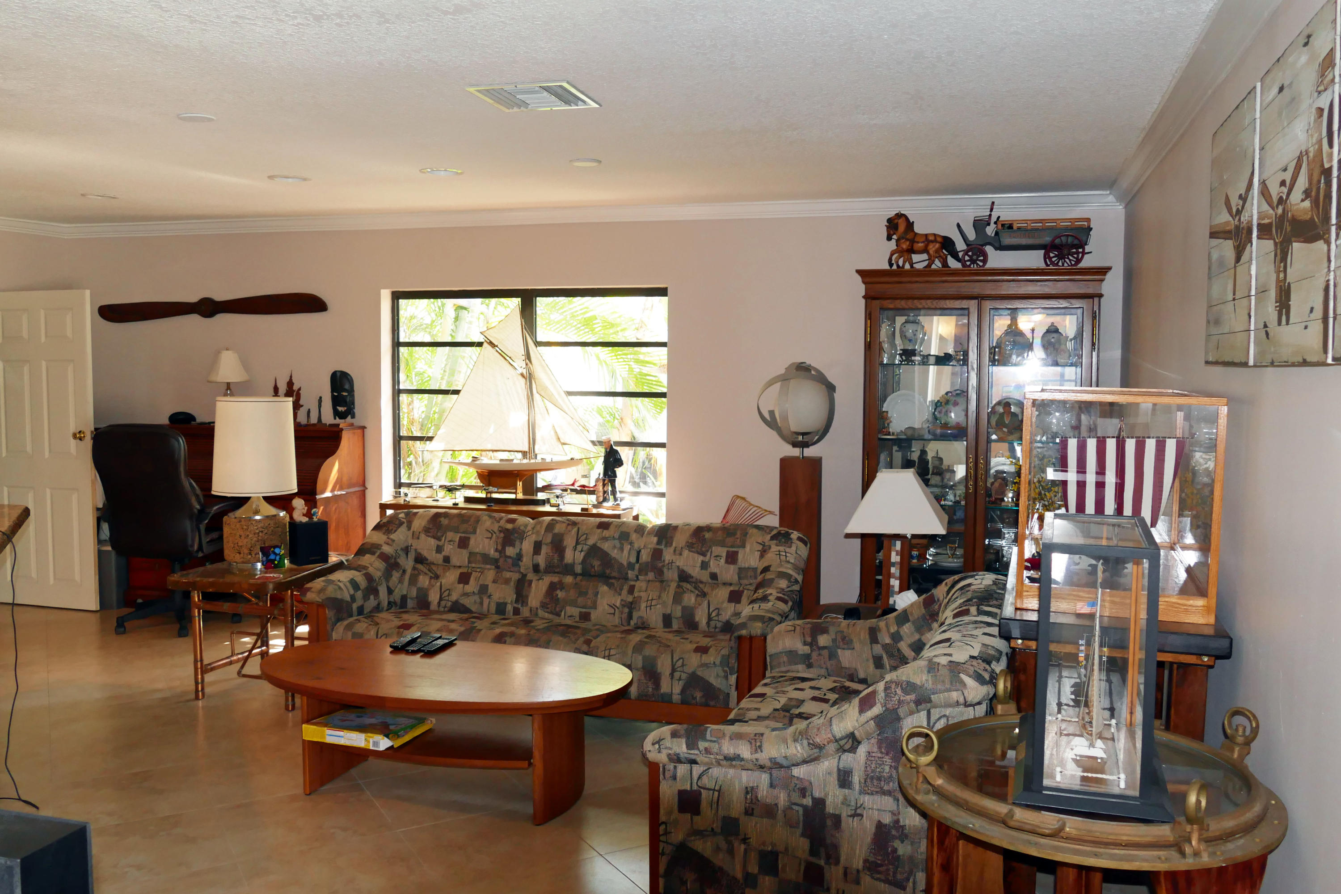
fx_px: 1155
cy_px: 447
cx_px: 670
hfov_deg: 60.3
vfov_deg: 42.3
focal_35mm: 31
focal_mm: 11.35
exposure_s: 1/60
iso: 640
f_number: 3
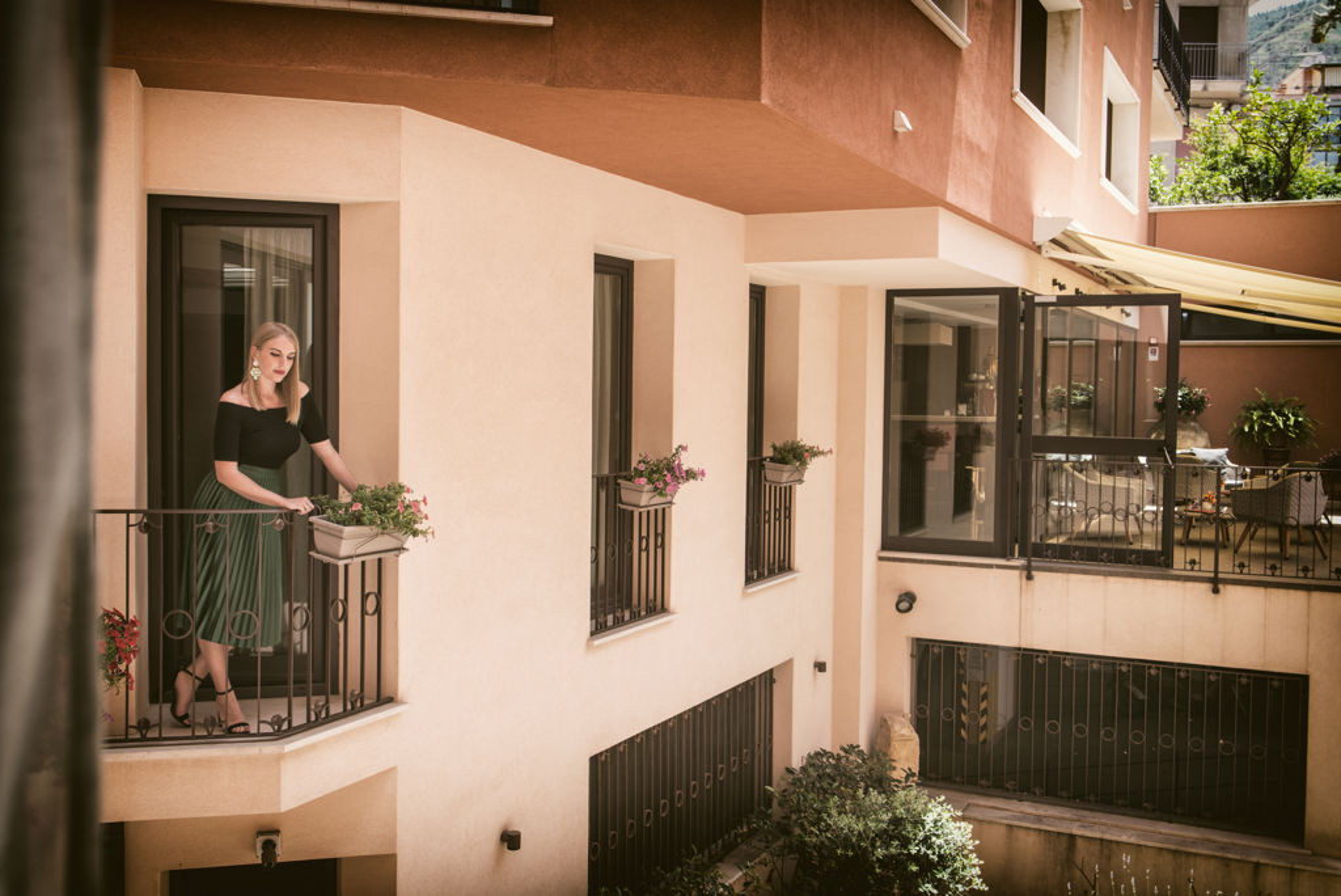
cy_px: 448
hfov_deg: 54.4
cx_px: 670
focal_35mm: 35
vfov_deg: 37.9
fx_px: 1304
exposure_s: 1/125
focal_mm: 35
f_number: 8
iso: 400
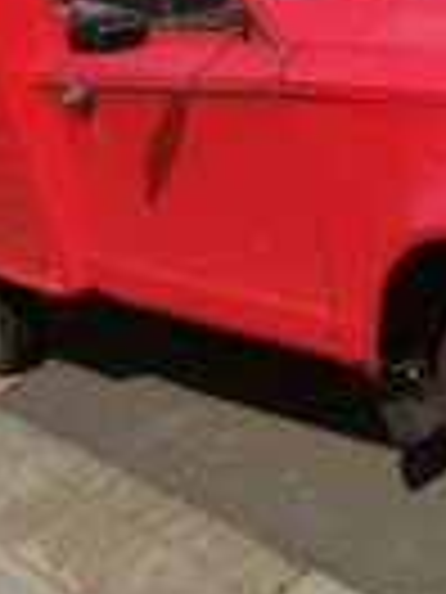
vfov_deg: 23.0
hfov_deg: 17.4
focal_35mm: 82
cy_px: 27
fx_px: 1409
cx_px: 496
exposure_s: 1/2268
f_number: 1.8
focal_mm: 3.95
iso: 50
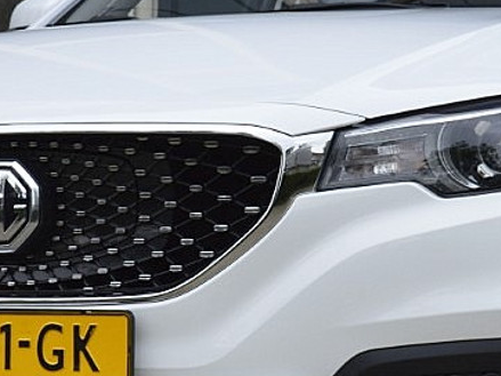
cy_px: 186
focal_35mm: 184
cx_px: 346
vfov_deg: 8.1
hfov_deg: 10.7
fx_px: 2662
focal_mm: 40
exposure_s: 1/100
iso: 400
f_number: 9
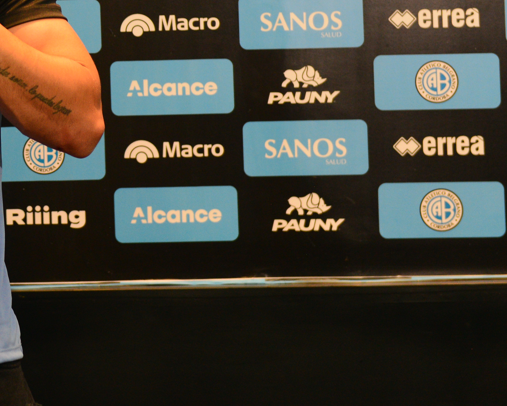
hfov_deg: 11.1
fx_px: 2551
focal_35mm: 170
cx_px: -132
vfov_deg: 9.0
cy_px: -29
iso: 1250
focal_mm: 60
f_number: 2.8
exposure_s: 1/80
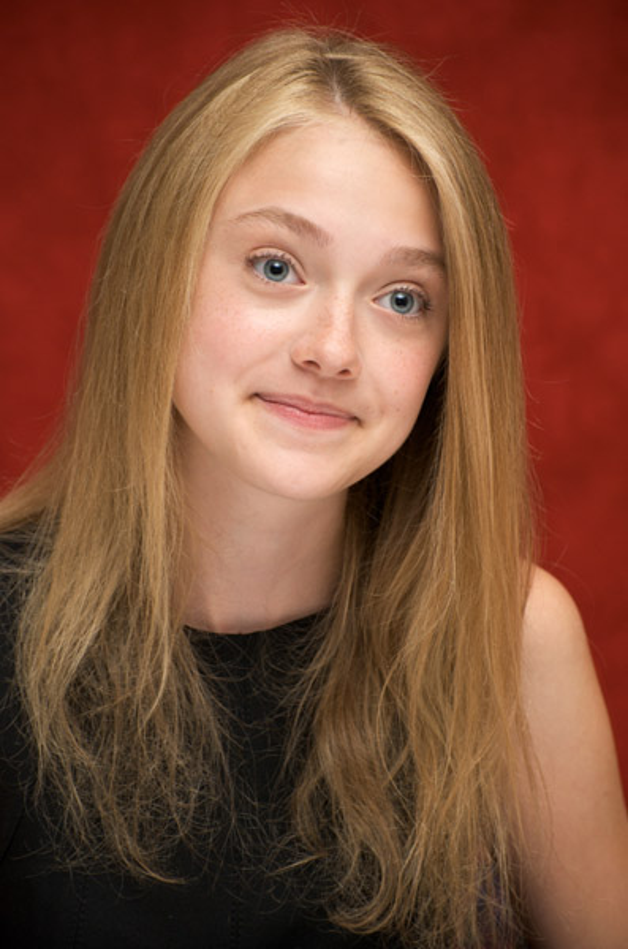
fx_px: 4077
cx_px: 314
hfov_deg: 8.8
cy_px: 474
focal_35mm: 155
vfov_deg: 13.3
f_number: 7.1
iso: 500
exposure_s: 1/80
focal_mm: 155
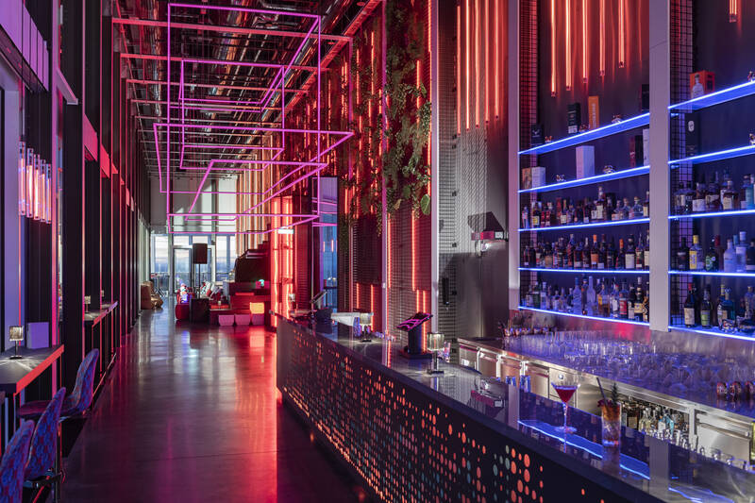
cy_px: 252
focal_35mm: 35
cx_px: 378
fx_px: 734
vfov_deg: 37.8
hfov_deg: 54.4
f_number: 7.1
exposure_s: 1
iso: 400
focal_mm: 35
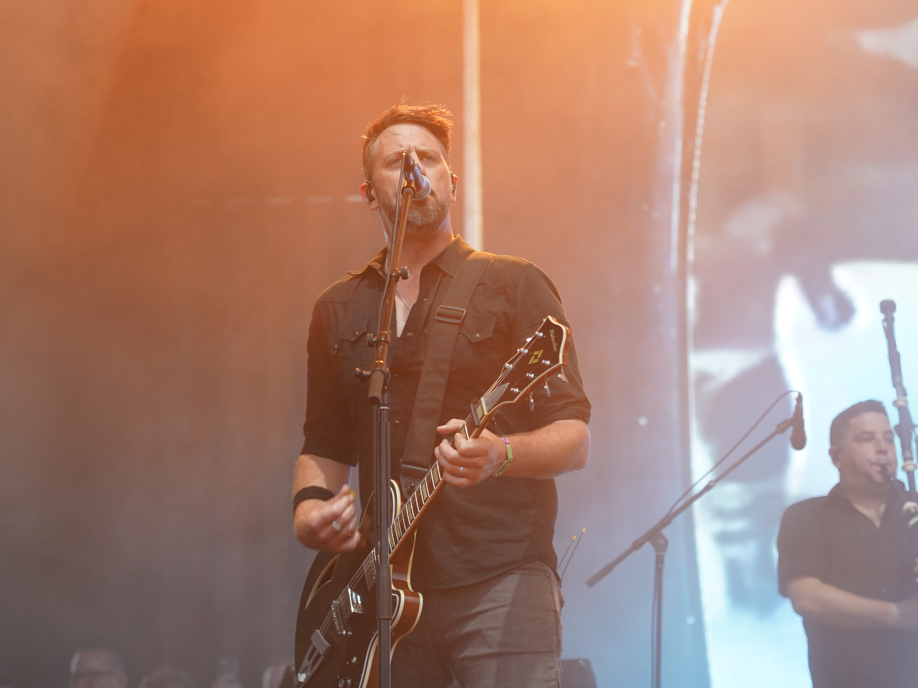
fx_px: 3023
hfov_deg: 17.3
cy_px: 345
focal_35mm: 114
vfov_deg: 13.0
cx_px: 451
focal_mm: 105
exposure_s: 1/160
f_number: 4
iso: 1600
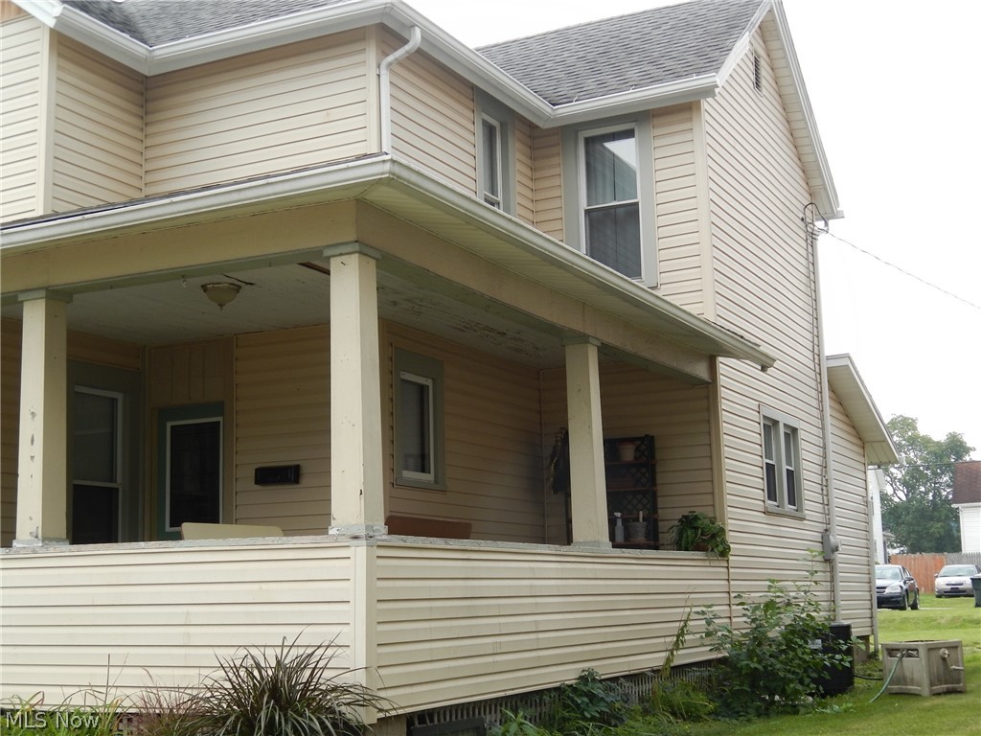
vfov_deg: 29.1
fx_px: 1417
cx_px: 490
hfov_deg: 38.2
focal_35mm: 50
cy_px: 368
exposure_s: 1/250
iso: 125
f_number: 4
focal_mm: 8.9
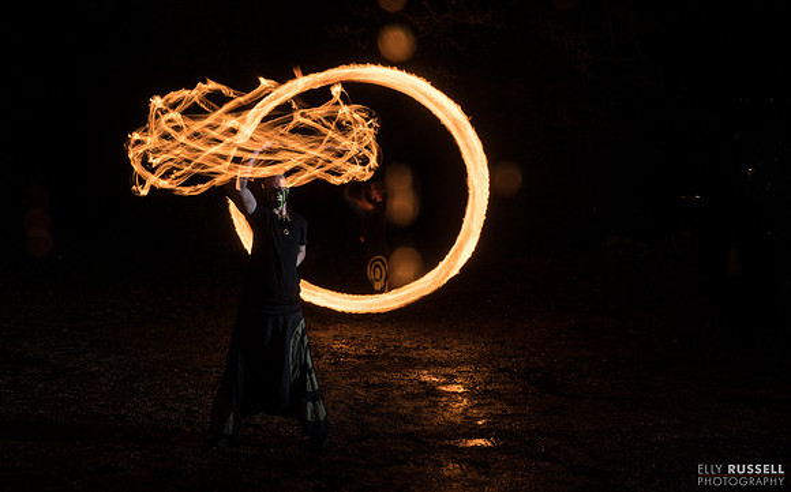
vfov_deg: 35.7
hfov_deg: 54.0
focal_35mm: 35
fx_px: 764
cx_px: 282
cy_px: 248
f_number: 22
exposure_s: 1.4
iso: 200
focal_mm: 27
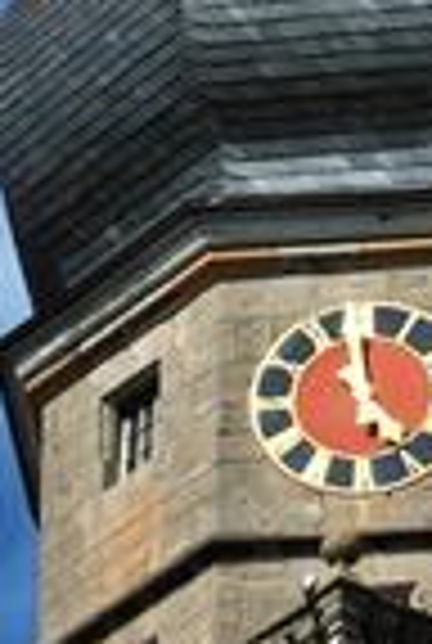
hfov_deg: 3.5
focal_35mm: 396
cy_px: -27
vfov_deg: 5.2
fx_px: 7093
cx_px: 414
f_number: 13
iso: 100
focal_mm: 42
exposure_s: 1/200
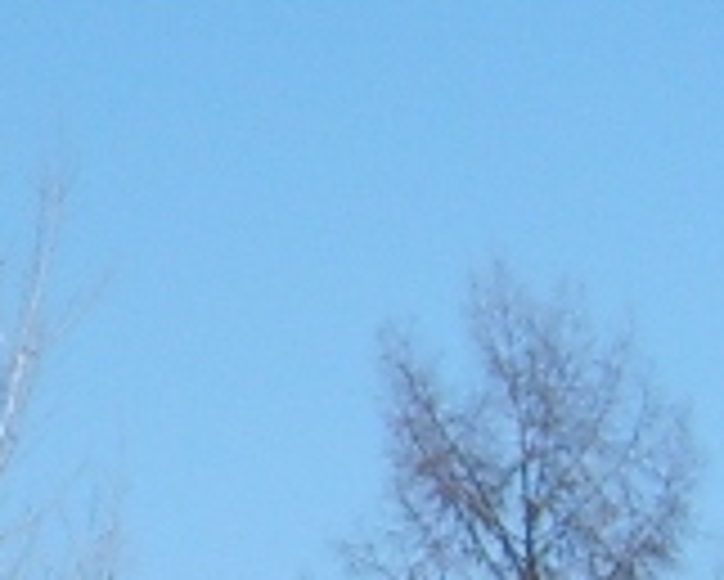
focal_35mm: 157
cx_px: -805
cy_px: 308
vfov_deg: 9.8
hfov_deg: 11.0
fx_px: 3366
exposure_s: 1/1000
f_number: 2.8
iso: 50
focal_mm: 5.8
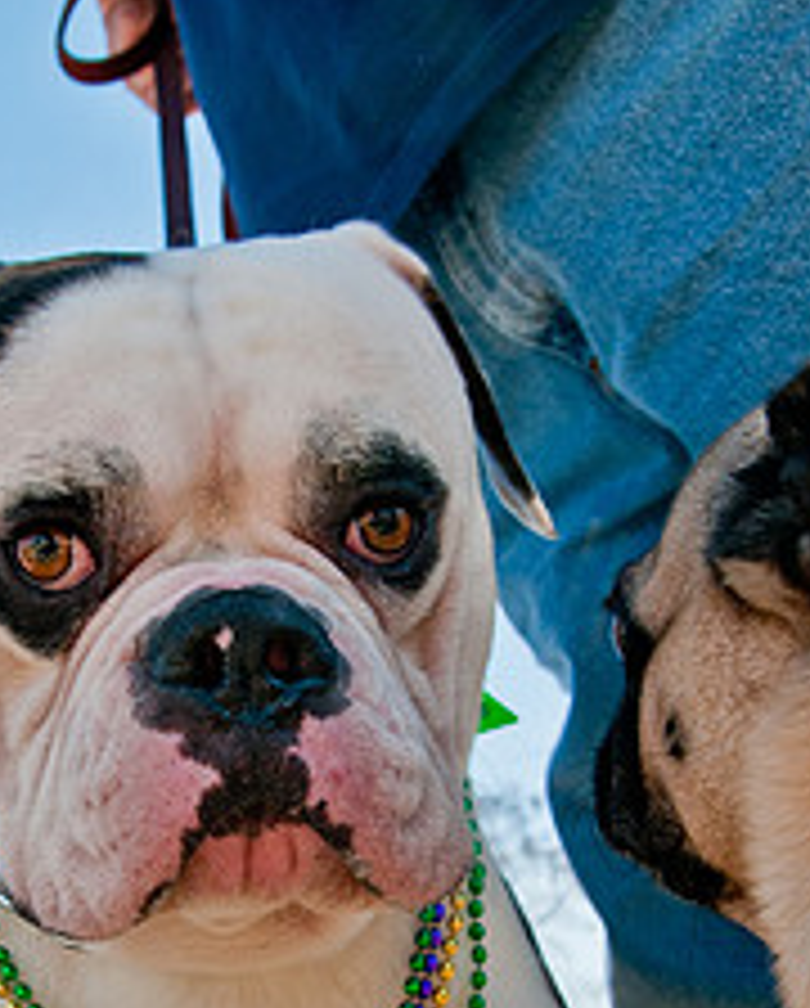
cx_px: 218
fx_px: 1433
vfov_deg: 37.0
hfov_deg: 31.1
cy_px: 846
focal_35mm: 48
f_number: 5
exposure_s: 1/1600
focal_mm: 17
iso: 400
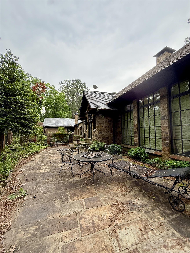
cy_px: 126
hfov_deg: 85.7
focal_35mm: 14
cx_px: 95
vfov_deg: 102.1
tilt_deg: +3.7
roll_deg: +0.6
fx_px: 102
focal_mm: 2.22
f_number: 2.2
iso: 50
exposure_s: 1/99
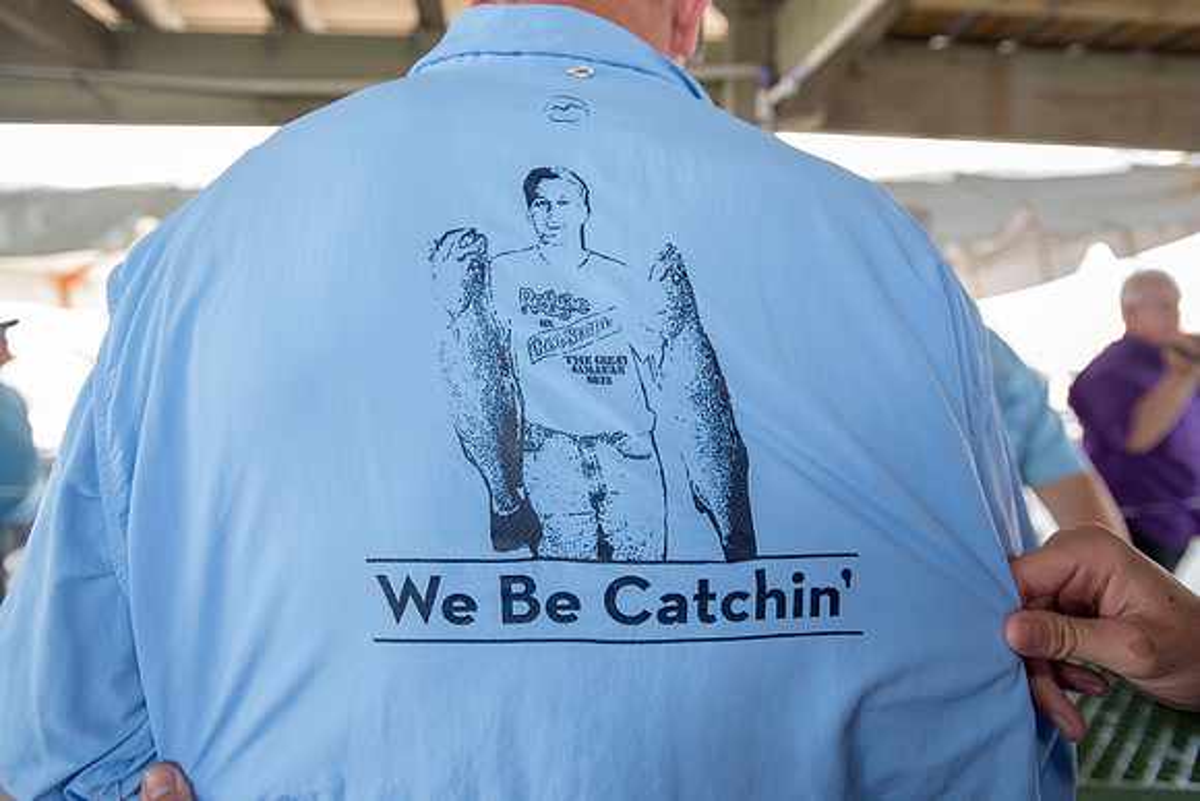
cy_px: 400
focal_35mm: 24
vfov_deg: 53.2
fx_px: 800
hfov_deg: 73.7
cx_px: 600
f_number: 3.5
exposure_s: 1/100
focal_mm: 24
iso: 250
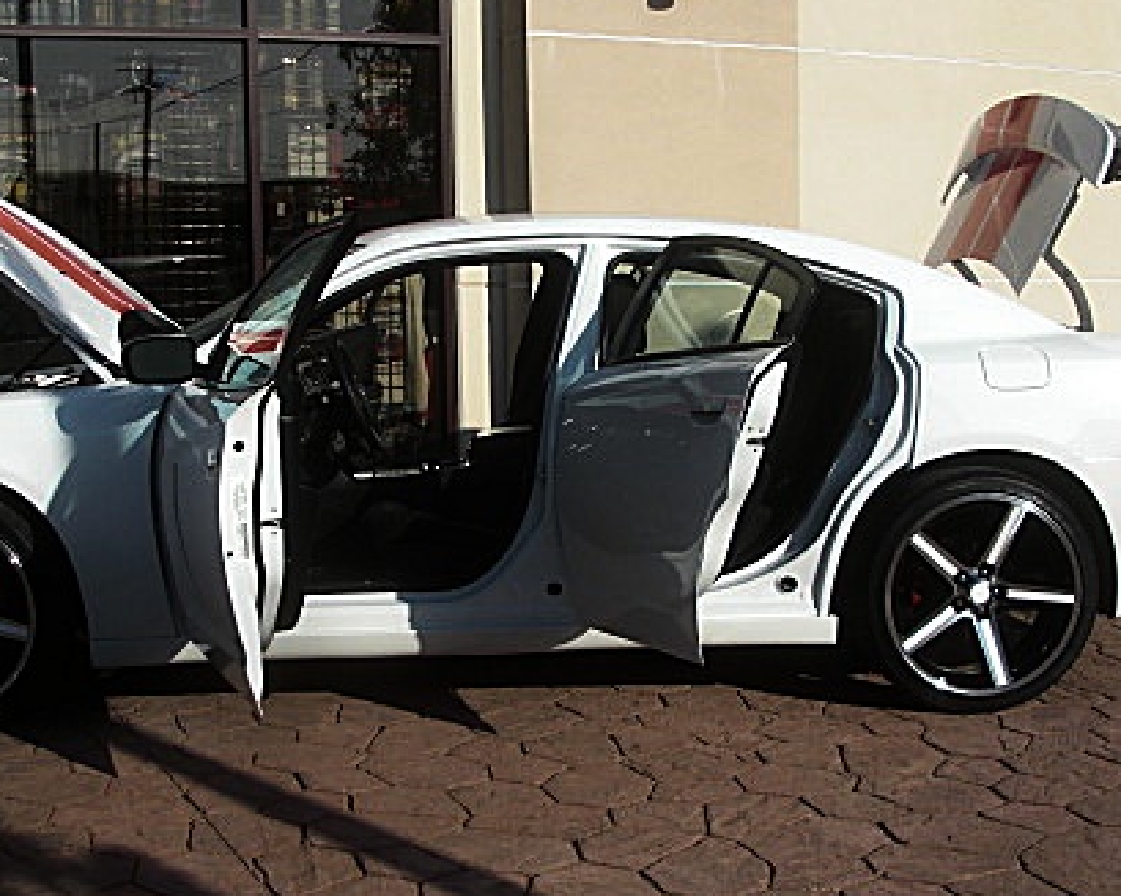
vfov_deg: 27.6
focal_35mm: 55
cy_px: 507
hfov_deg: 34.1
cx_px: 518
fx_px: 1824
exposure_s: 1/160
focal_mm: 6.3
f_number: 7.9
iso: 50
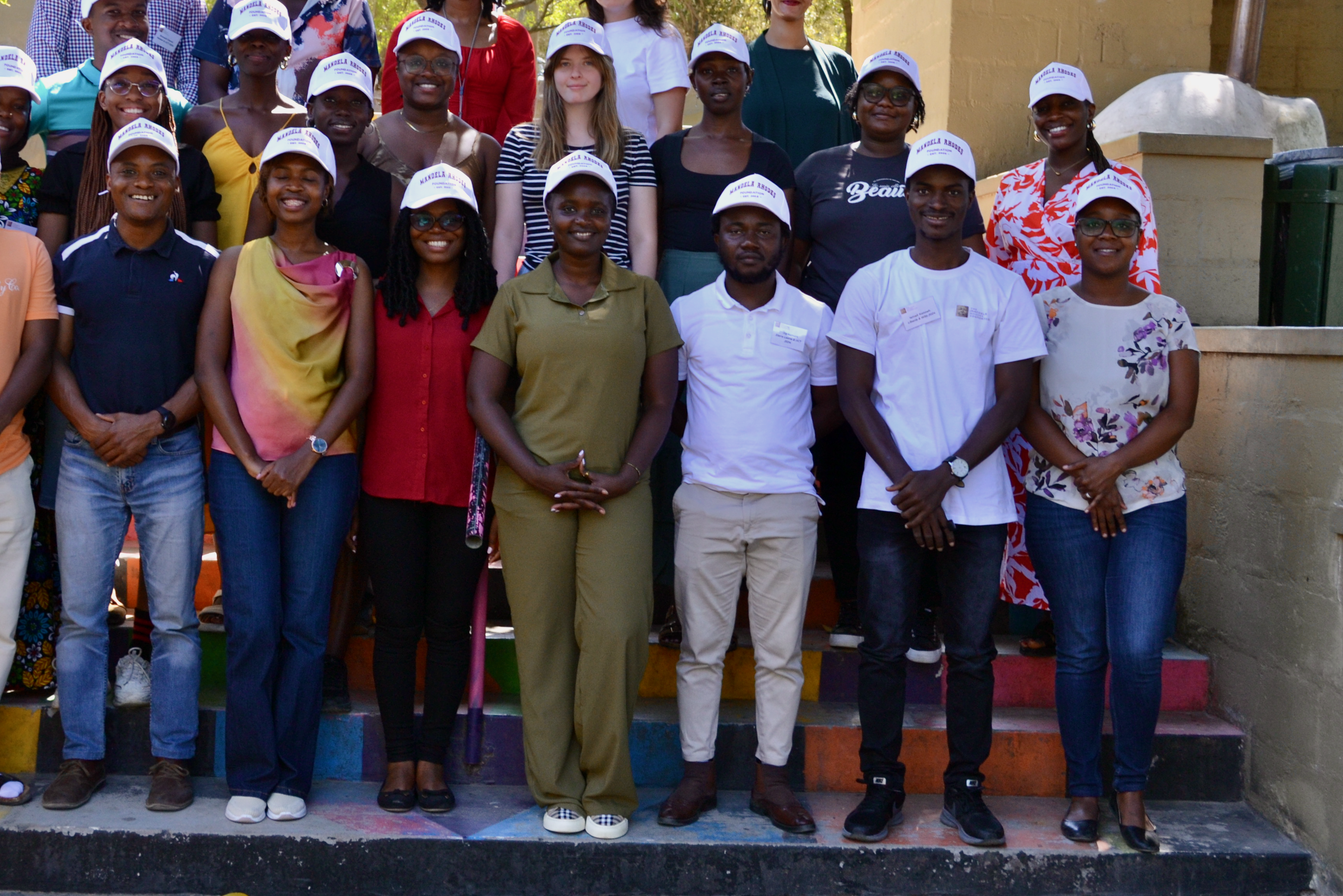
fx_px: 1940
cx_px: 625
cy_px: 331
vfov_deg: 25.9
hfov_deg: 38.2
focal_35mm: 52
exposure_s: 1/125
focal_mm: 26
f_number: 5.6
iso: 320
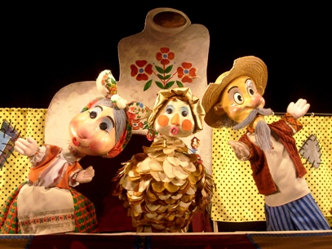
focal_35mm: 43
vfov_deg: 33.6
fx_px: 412
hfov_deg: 43.9
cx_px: 166
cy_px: 124
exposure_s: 1/90
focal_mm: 7.2
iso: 80
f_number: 3
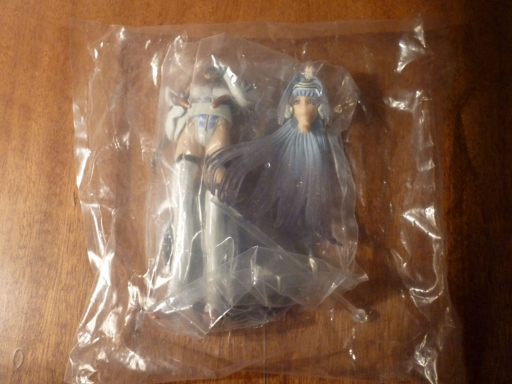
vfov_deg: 42.9
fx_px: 488
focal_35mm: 33
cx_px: 256
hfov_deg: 55.4
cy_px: 192
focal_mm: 5.5
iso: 400
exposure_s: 1/25
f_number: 2.8
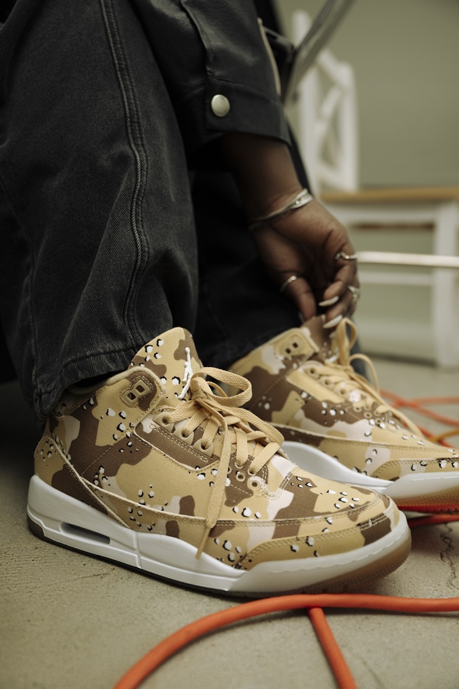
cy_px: 344
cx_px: 230
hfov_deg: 39.4
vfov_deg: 56.5
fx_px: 641
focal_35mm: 34
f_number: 3.2
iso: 640
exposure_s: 1/200
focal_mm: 33.5
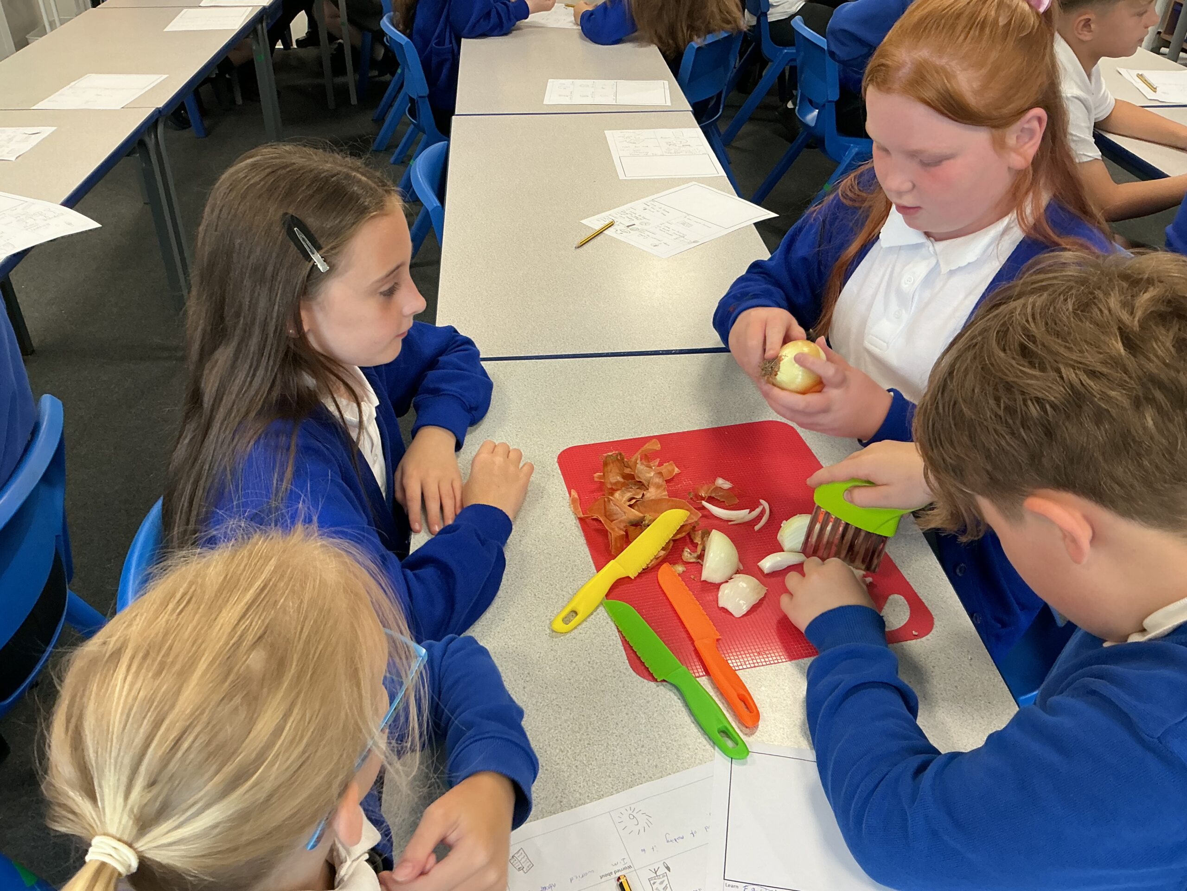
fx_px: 994
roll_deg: -1.0
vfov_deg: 48.2
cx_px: 594
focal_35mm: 29
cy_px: 446
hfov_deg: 61.7
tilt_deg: -35.7
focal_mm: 3
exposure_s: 1/60
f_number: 1.8
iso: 80
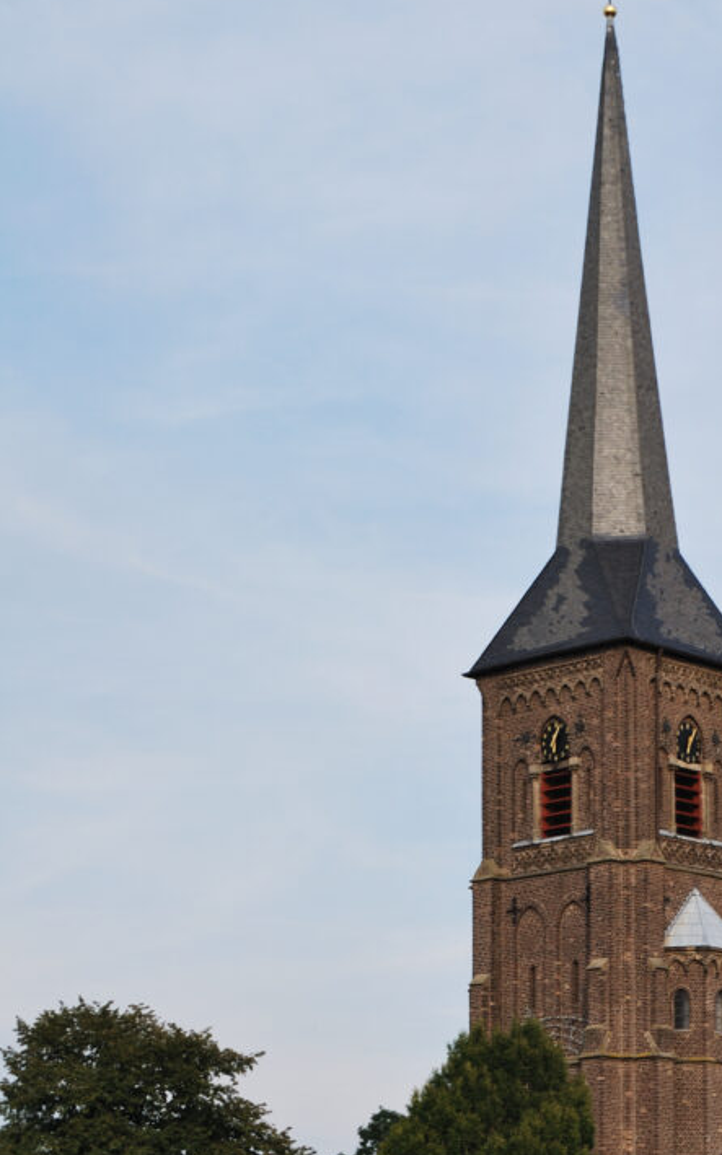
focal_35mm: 104
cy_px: 740
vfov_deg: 20.0
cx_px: 624
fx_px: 3275
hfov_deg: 12.5
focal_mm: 42
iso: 100
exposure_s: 1/200
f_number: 7.1
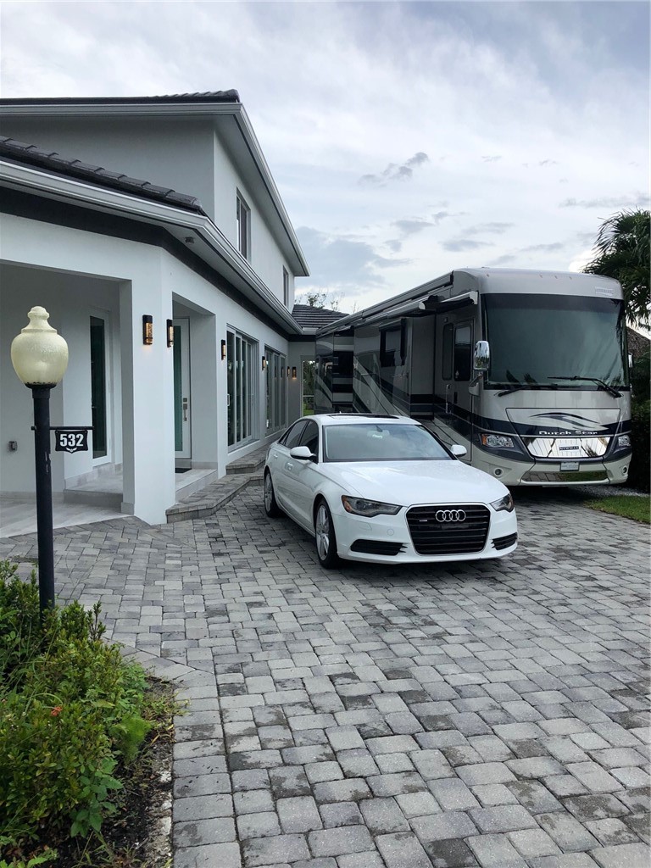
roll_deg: +0.3
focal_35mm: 28
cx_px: 326
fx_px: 702
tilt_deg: -3.5
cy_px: 434
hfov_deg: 49.7
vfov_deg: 63.4
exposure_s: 1/1245
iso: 20
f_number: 1.8
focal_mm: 3.99
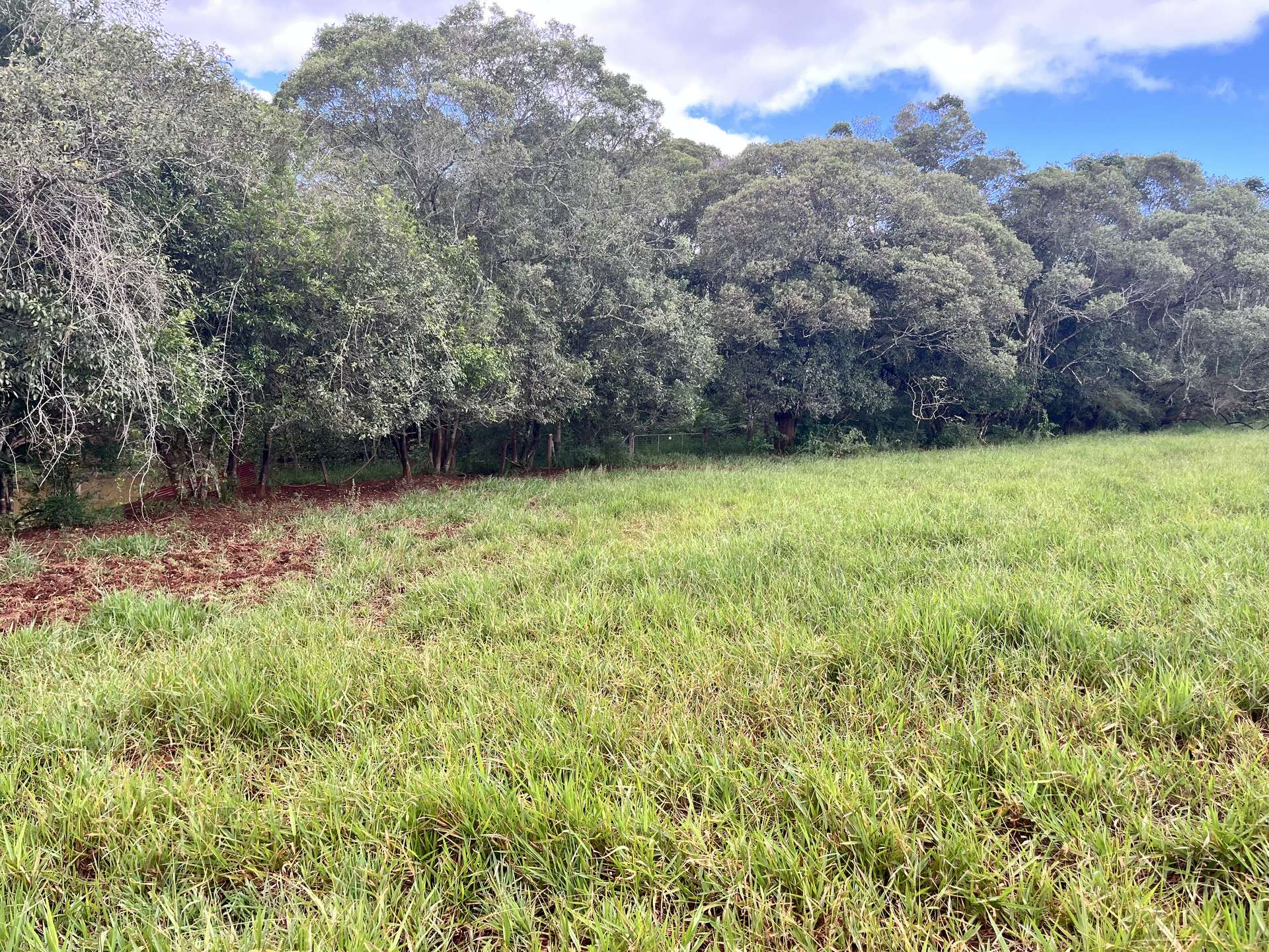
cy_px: 476
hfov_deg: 67.3
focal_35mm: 26
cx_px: 634
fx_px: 953
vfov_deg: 53.1
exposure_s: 1/363
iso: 50
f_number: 1.6
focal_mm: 5.1
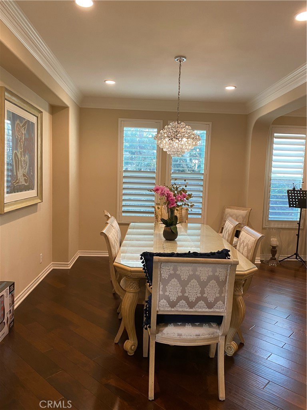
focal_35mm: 26
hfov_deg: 53.1
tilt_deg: -5.2
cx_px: 154
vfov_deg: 67.3
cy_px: 205
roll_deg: -2.1
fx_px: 307
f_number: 1.8
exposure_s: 1/57
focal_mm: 4.25
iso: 160
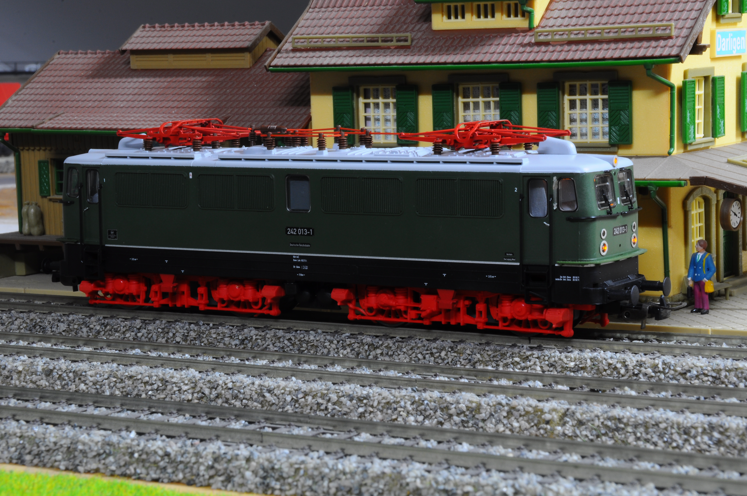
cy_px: 248
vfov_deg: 13.8
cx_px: 374
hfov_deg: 20.6
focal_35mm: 99
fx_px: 2052
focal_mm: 66
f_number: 36
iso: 200
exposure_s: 6
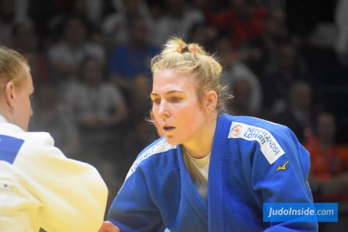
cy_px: 116
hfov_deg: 4.6
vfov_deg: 3.1
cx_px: 174
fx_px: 4350
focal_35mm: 450
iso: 3200
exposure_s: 1/800
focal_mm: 300
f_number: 6.3
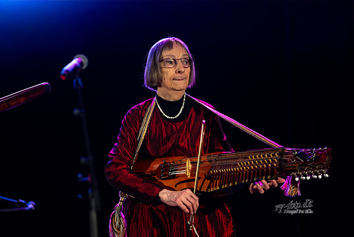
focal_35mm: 135
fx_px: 1328
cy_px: 118
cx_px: 177
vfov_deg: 10.2
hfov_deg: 15.2
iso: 800
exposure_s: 1/200
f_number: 1.8
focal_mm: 135
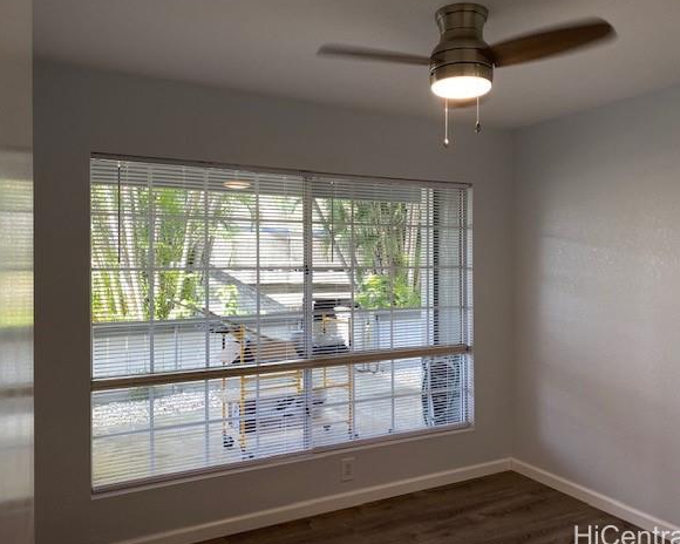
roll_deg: -1.1
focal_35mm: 28
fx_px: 564
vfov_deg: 51.5
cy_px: 266
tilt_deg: -0.1
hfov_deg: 62.1
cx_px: 372
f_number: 1.8
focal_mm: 4.25
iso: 80
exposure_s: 1/120
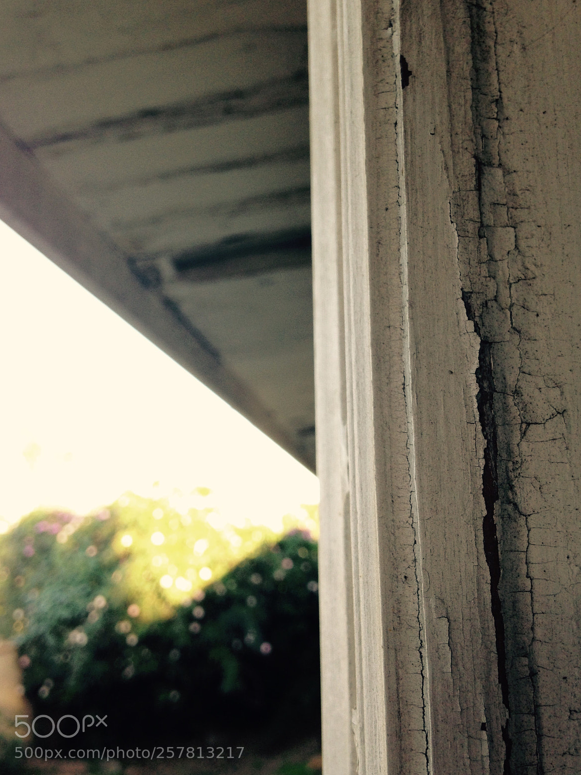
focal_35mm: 34
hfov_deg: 41.8
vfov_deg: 54.0
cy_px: 393
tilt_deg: +9.3
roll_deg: +0.2
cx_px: 283
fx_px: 761
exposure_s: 1/120
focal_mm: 4.12
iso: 64
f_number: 2.4
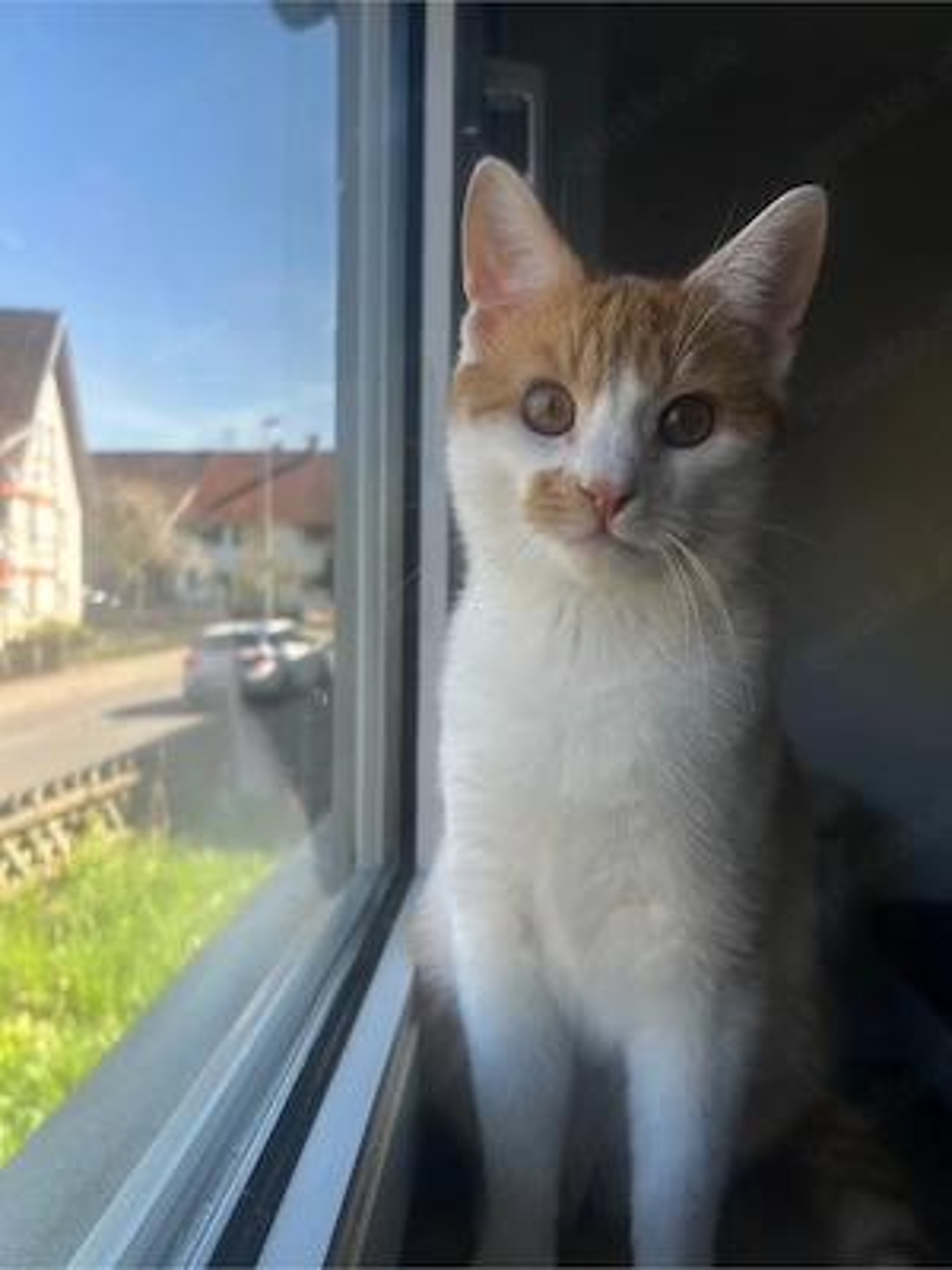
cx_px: 476
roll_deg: +0.4
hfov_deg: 53.1
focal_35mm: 26
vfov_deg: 67.3
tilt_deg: -0.8
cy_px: 635
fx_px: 953
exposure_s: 1/827
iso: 50
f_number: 1.5
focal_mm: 5.7
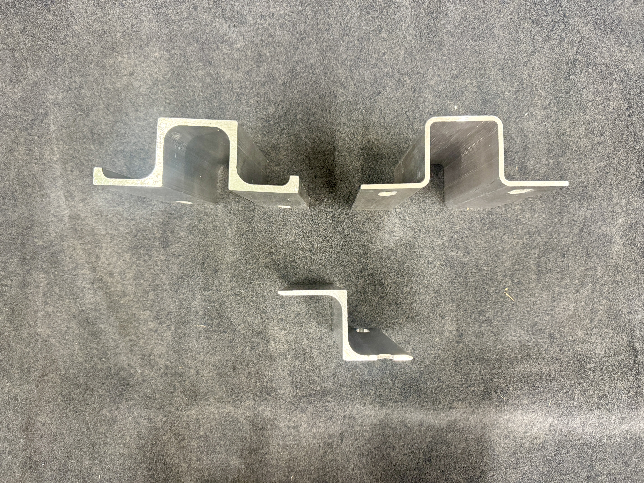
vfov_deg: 56.8
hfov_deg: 71.6
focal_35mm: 24
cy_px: 242
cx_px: 322
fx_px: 447
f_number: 1.78
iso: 800
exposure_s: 1/60
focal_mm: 6.76
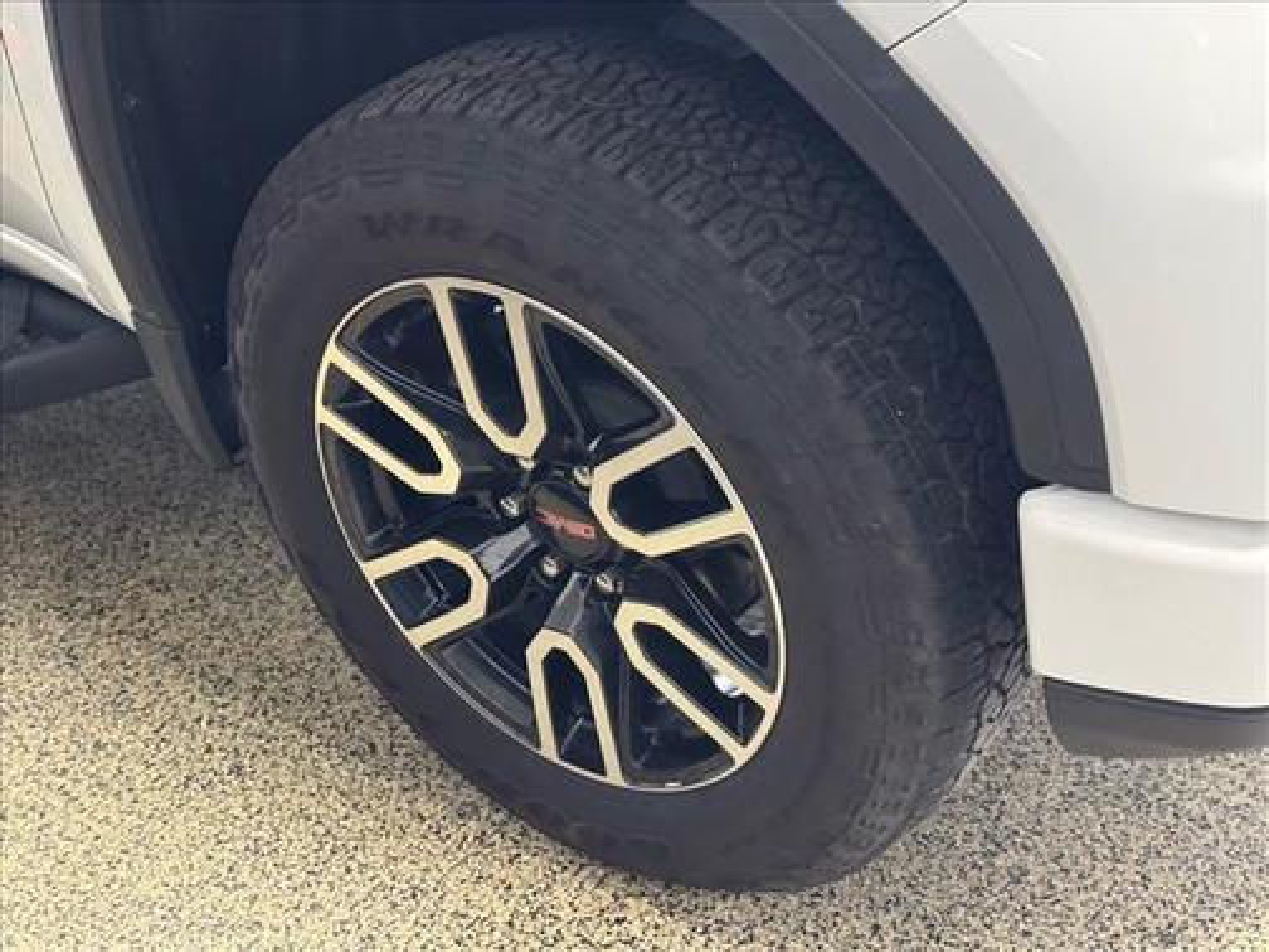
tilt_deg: -34.5
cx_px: 634
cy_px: 476
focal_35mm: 48
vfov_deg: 30.3
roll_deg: +8.0
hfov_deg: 39.7
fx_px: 1760
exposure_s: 1/40
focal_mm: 6.76
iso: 500
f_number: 1.78
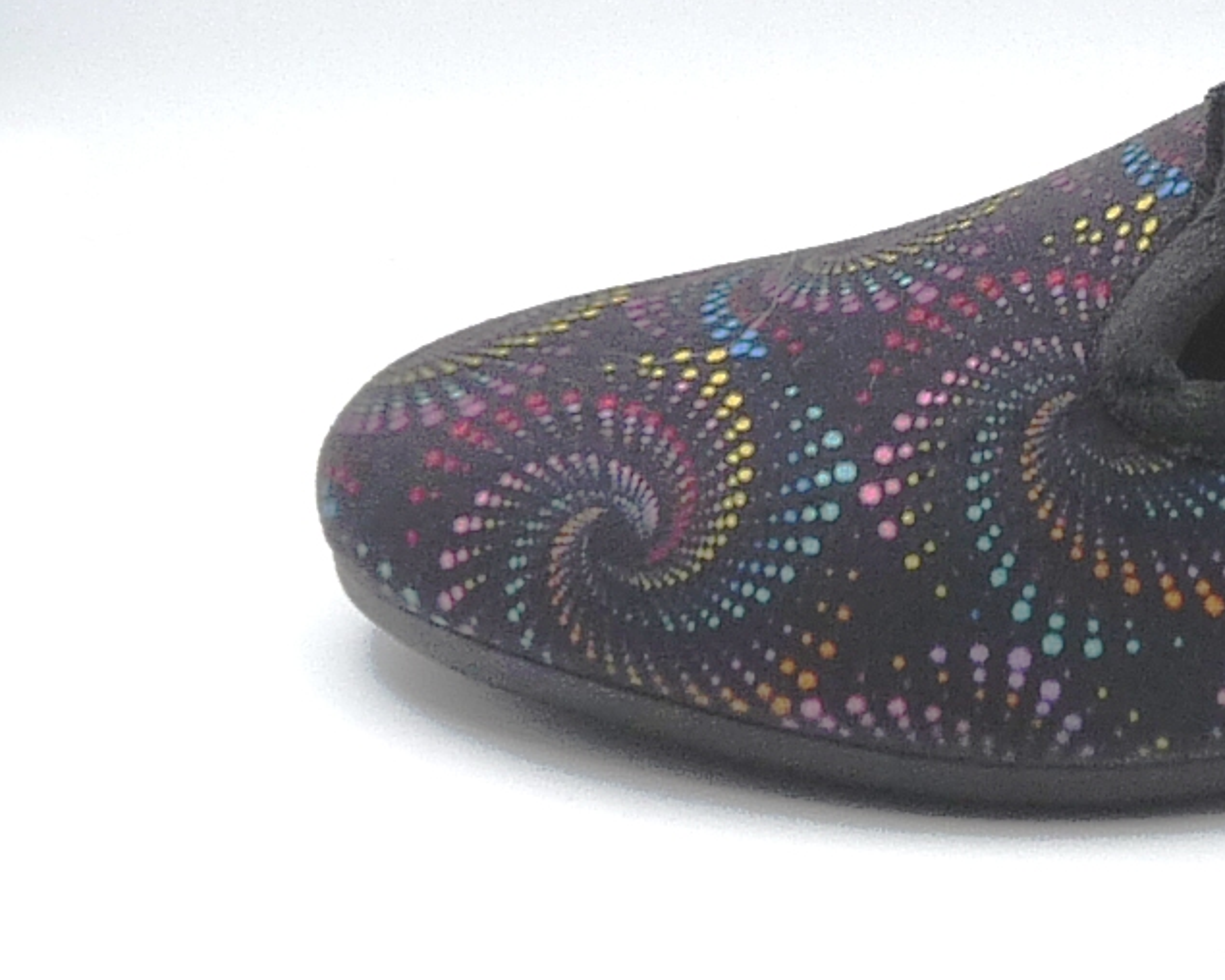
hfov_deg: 15.1
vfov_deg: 12.5
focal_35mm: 123
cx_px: 1505
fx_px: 4459
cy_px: 239
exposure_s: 1/250
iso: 100
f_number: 4
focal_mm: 4.9
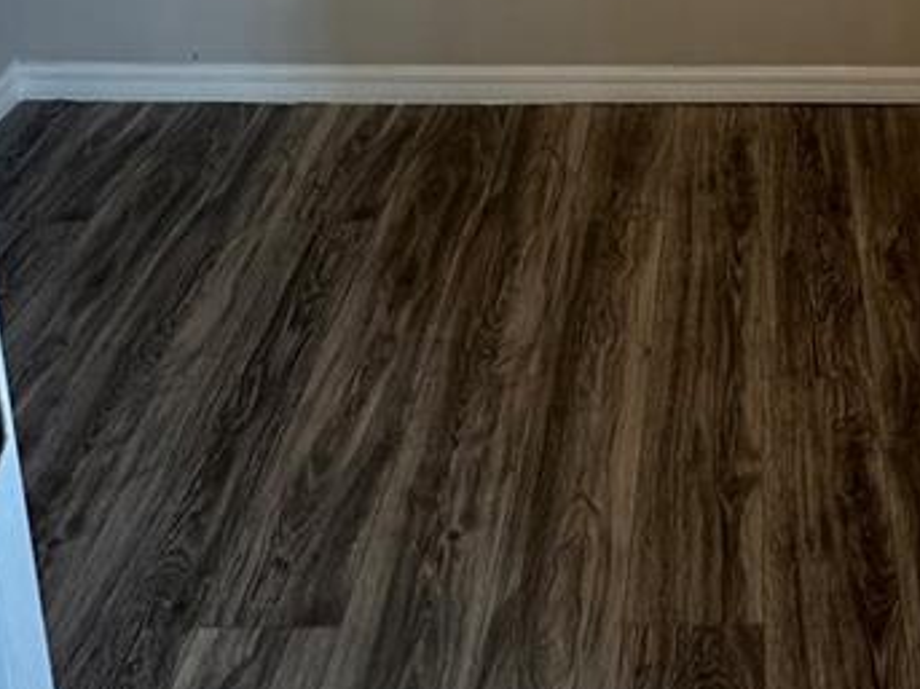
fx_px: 1302
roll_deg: -1.2
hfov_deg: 37.2
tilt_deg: -13.0
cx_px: 764
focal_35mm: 49
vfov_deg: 24.0
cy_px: -322
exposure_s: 1/60
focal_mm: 2.22
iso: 250
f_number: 2.2
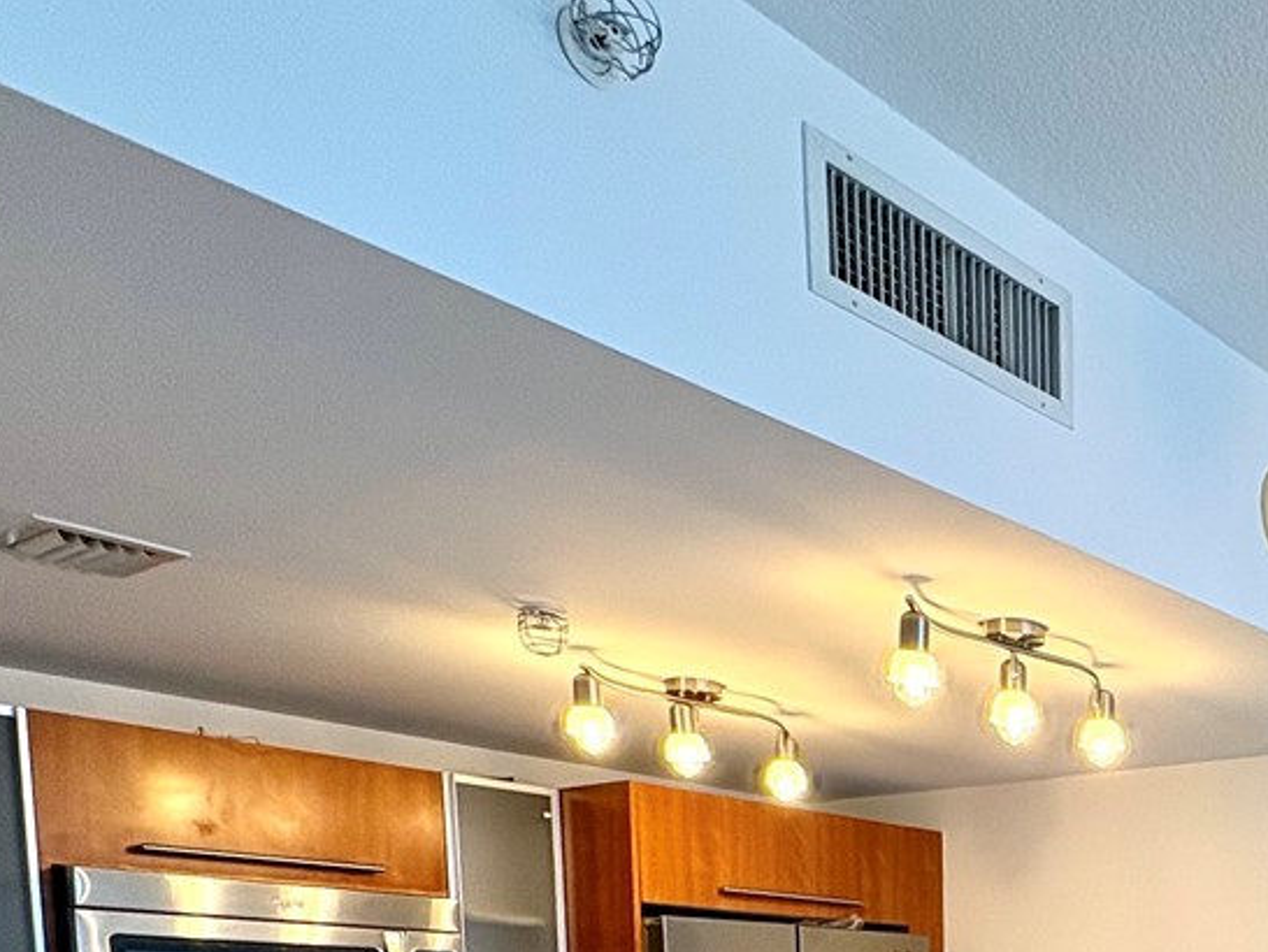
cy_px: 1203
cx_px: 1310
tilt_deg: -5.2
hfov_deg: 39.5
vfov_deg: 29.2
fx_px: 1503
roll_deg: +0.0
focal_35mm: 41
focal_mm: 2.22
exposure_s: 1/120
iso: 160
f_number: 2.2
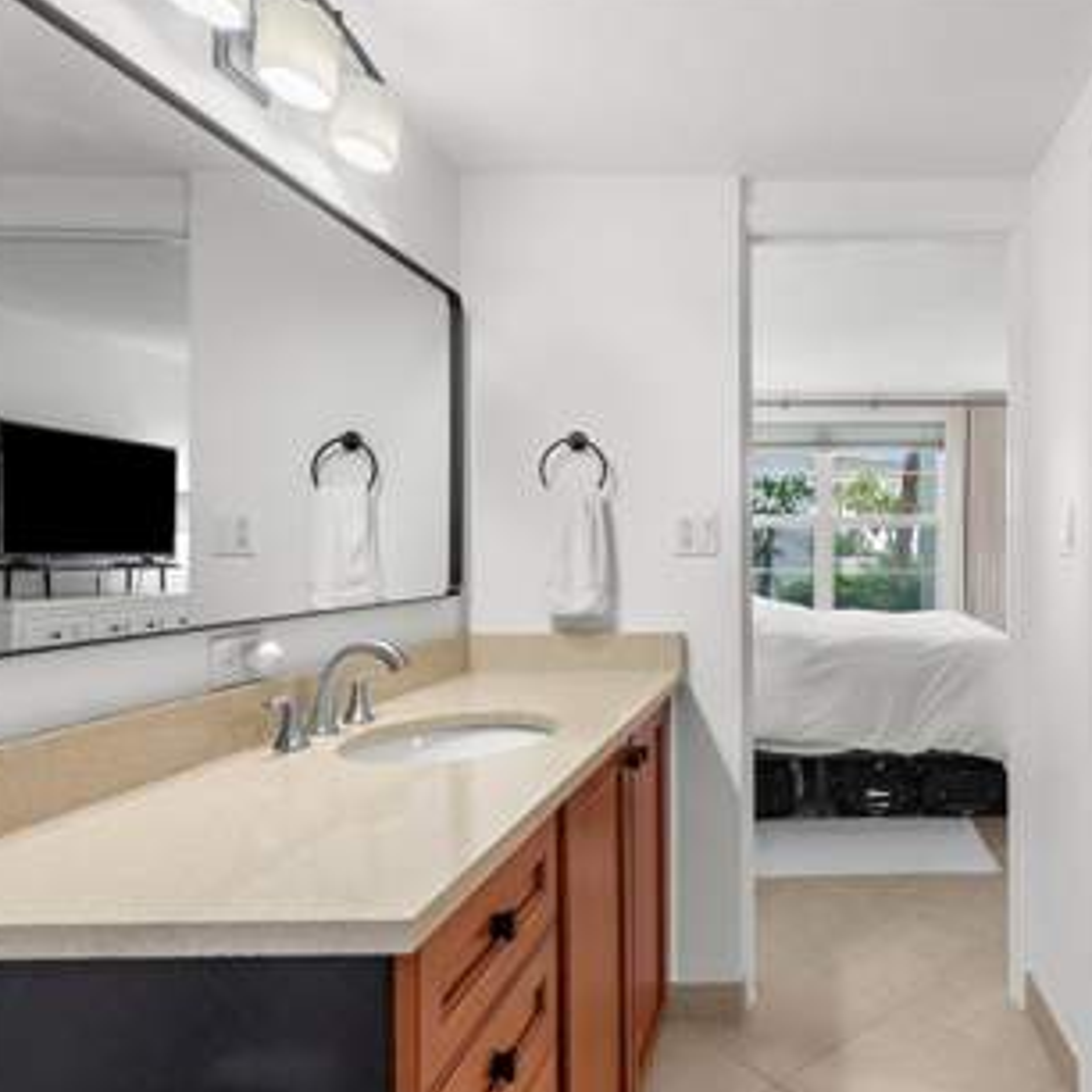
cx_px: 831
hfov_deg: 61.1
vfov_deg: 65.0
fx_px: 857
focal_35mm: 24
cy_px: 551
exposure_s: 1/10
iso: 400
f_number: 7.1
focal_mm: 18
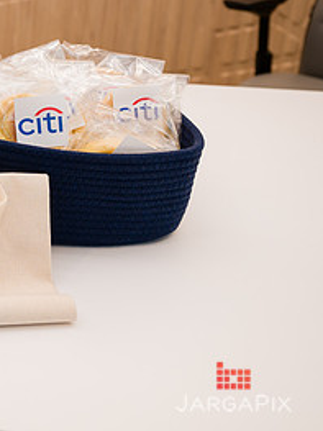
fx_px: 685
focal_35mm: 55
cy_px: 129
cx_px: -133
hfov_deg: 22.7
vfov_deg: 34.5
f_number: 4
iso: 250
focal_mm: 24
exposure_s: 1/200
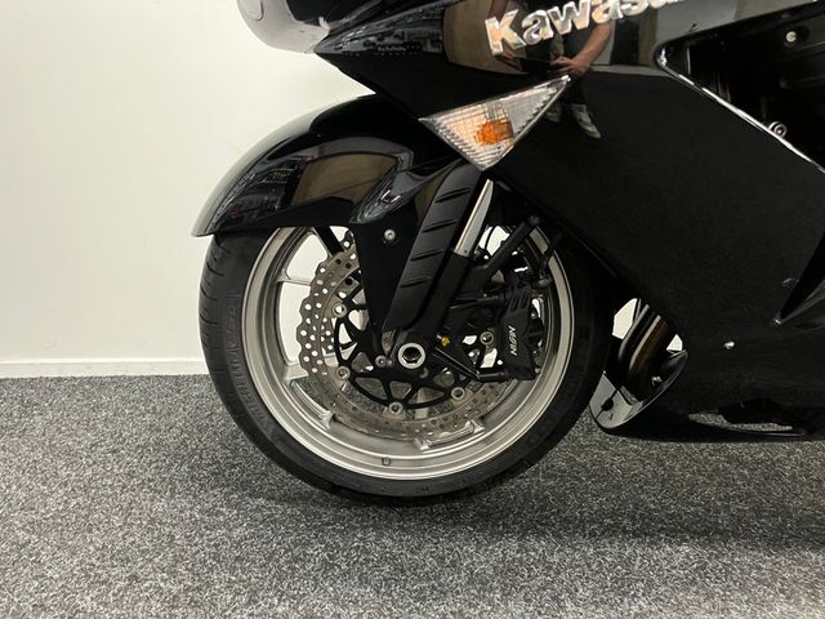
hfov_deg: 67.3
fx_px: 620
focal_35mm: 26
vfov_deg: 53.1
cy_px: 310
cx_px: 412
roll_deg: +0.2
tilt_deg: -12.9
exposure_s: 1/33
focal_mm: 5.1
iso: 400
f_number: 1.6
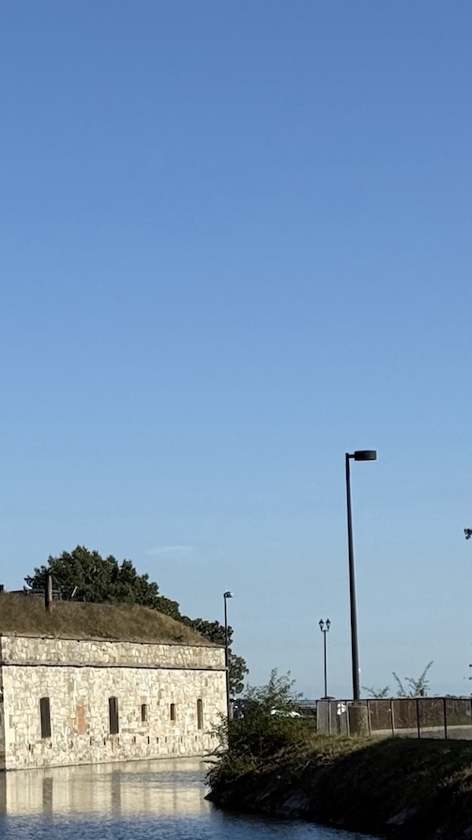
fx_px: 2939
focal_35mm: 132
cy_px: 623
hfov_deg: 8.7
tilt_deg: +1.5
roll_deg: +1.1
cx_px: -458
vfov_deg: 16.2
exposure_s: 1/7143
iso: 64
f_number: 1.78
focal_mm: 6.76
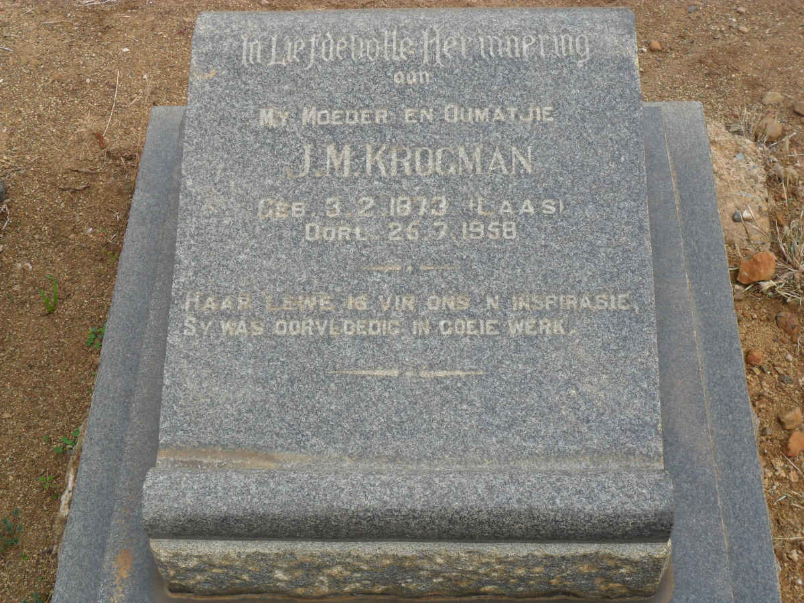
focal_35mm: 52
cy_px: 302
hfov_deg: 36.8
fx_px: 1208
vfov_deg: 28.0
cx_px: 402
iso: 100
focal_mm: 9.3
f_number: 5
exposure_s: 1/250
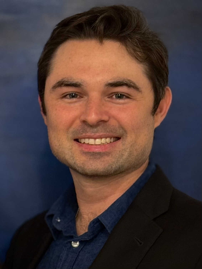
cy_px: 134
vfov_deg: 39.7
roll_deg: -0.6
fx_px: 374
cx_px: 101
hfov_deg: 30.3
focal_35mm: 48
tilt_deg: -5.4
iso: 320
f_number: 1.78
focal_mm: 6.76
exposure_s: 1/40
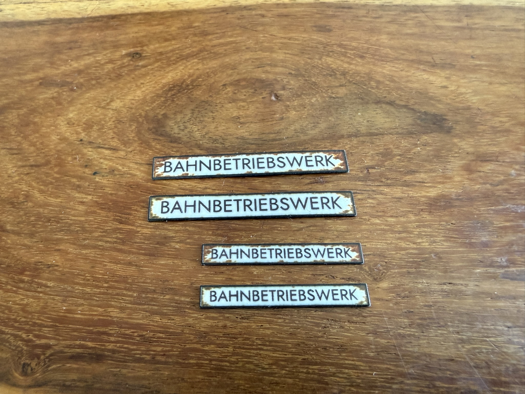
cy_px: 197
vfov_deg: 56.8
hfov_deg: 71.6
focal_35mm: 24
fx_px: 364
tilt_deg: -62.2
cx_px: 262
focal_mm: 2.22
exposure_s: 1/64
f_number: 2.2
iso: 320
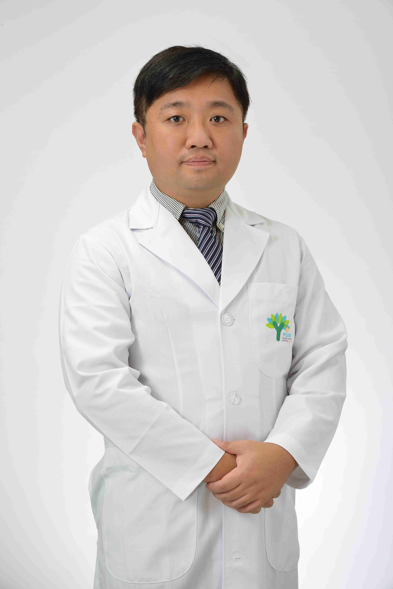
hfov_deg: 13.4
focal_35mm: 102
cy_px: 294
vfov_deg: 20.0
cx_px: 196
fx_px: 1669
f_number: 11
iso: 125
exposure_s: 1/125
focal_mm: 102
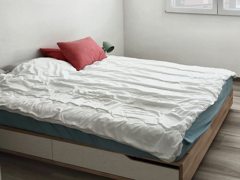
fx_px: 291
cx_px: 196
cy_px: 38
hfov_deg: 42.6
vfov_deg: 33.4
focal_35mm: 42
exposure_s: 1/100
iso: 267
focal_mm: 7.01
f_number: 1.69
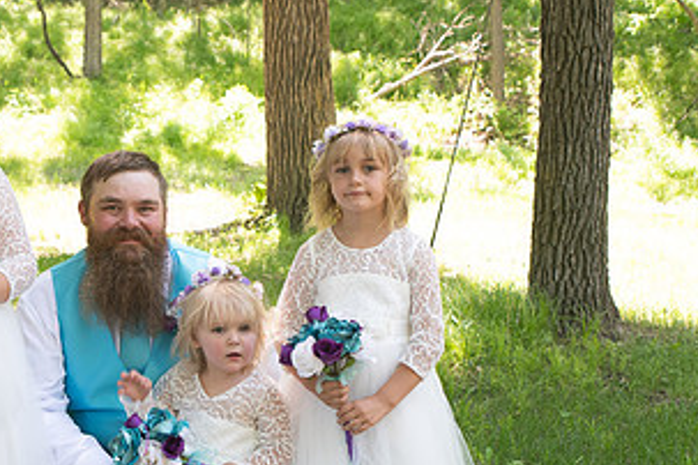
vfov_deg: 18.6
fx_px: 1415
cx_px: 138
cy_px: 310
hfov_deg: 27.2
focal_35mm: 73
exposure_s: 1/125
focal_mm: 32
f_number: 5
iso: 250
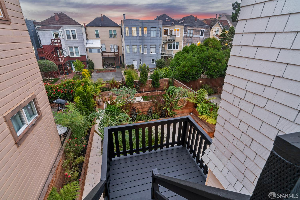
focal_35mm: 17
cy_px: 100
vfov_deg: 70.4
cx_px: 150
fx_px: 142
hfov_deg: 93.3
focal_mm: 17
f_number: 8
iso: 400
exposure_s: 2
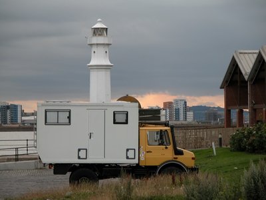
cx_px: 133
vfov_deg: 7.9
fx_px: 1445
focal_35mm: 188
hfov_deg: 10.5
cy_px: 100
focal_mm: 48.5
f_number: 4
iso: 100
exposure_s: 1/65
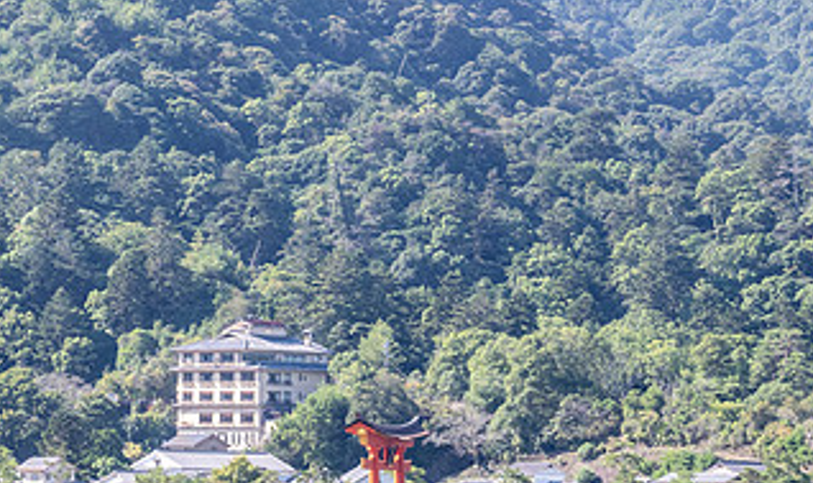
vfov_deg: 5.3
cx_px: -173
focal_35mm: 237
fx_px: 5180
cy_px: 221
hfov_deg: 8.9
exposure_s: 1/500
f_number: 8
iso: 640
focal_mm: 70
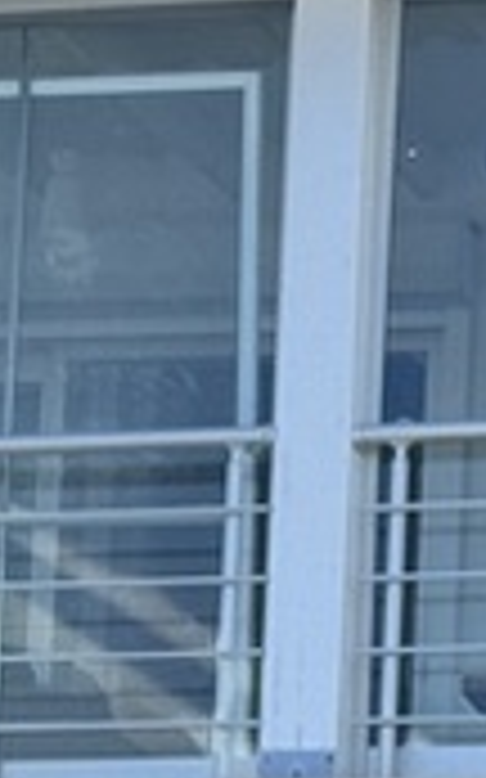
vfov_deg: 6.8
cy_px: 1214
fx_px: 6405
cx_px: 315
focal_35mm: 302
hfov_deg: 4.3
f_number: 1.78
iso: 64
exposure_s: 1/2179
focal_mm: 6.76
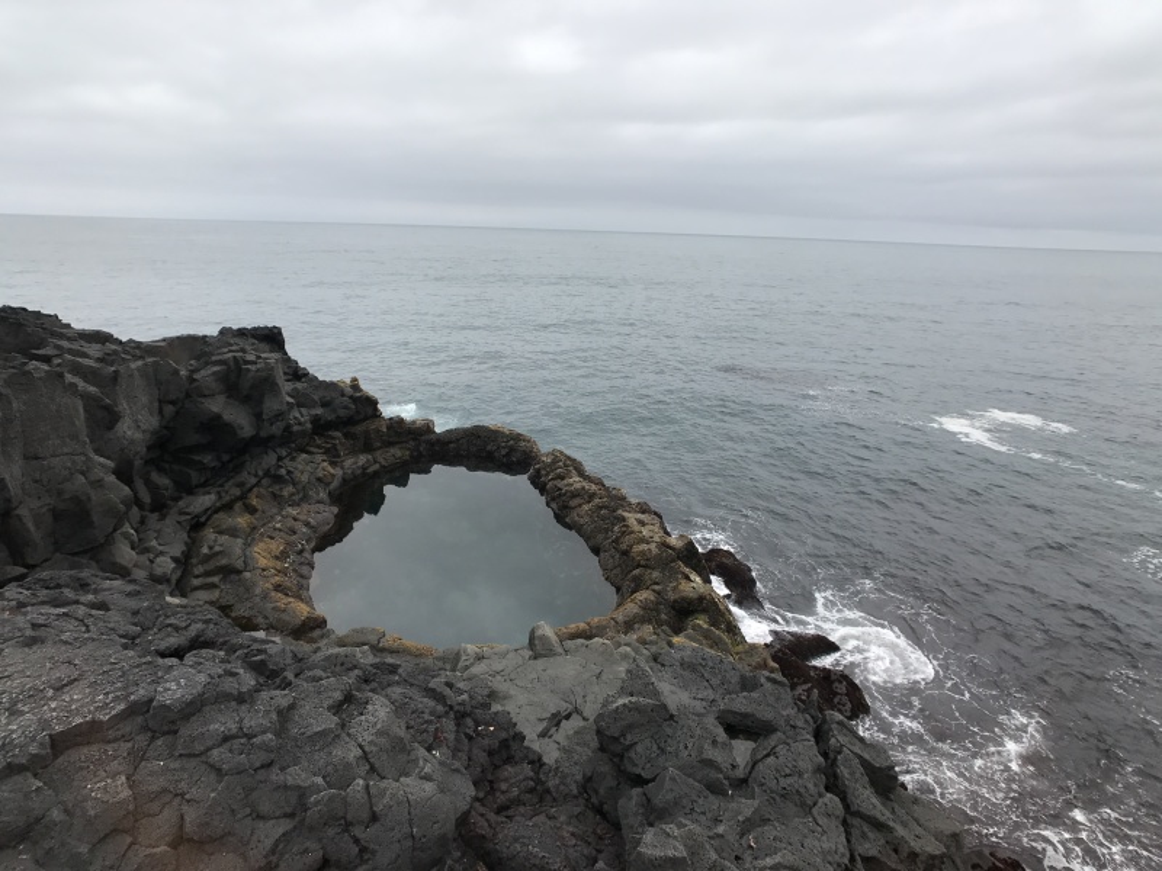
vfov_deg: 49.7
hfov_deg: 63.4
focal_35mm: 28
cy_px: 436
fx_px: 940
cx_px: 581
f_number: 1.8
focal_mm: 3.99
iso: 20
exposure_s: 1/812
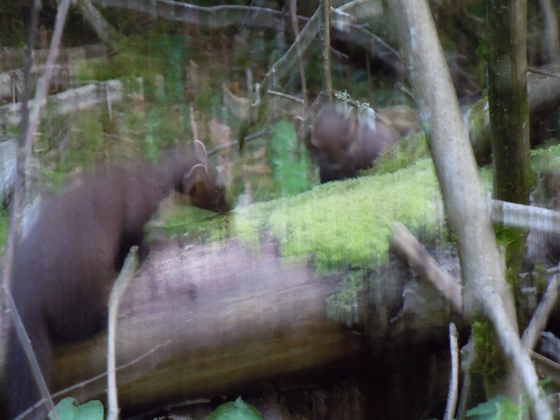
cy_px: 210
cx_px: 280
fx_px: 2459
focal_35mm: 152
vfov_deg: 9.8
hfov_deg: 13.0
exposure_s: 1/13
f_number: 4.6
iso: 800
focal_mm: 27.4
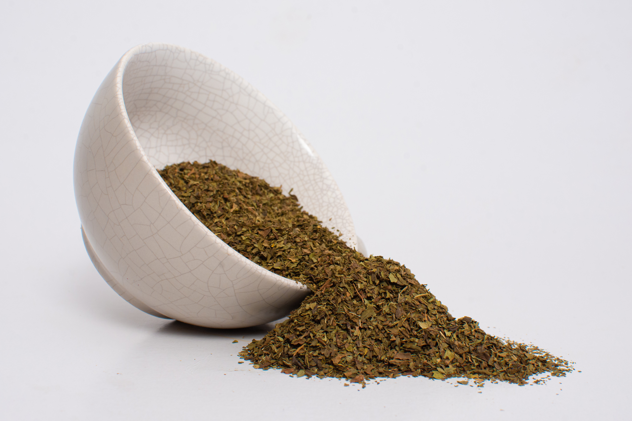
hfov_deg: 37.2
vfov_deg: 25.3
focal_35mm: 54
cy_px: 212
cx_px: 316
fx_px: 939
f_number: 9
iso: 640
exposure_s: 1/125
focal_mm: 35
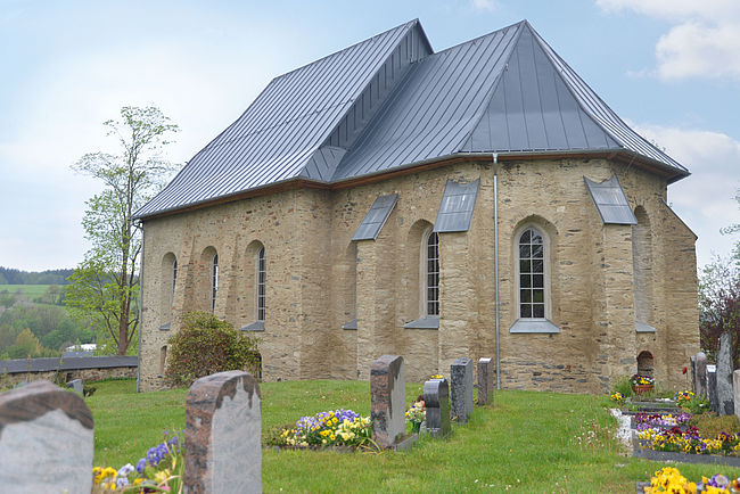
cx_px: 370
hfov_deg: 54.4
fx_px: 720
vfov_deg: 37.9
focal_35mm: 35
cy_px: 247
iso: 140
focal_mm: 35
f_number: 4
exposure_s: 1/200
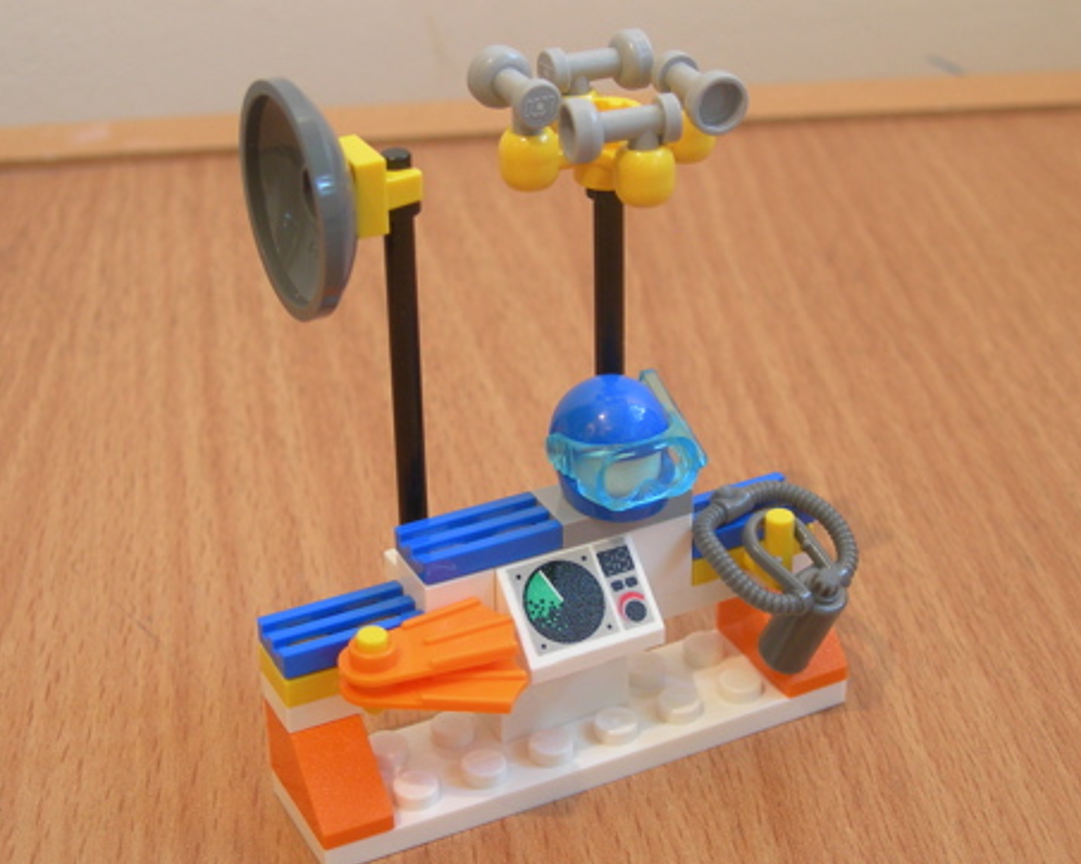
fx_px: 2111
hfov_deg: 28.7
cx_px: 511
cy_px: 461
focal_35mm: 66
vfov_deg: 23.1
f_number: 3.2
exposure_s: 1/3.6
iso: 129
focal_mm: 10.6
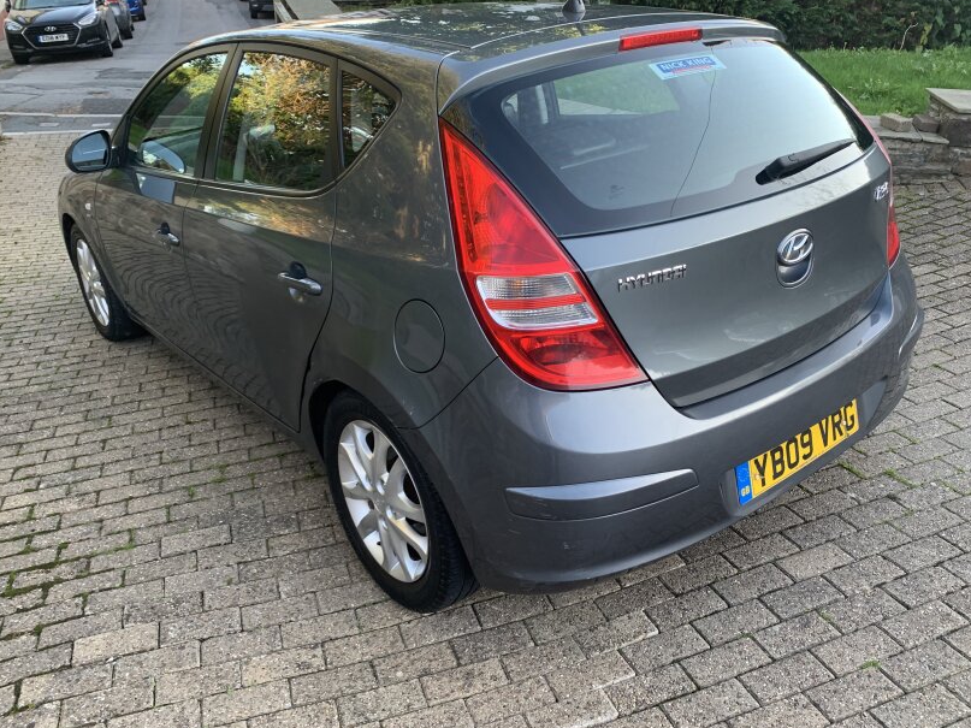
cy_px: 340
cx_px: 480
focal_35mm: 29
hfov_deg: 61.7
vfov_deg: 48.2
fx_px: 813
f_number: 1.8
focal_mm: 4.25
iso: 80
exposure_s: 1/121
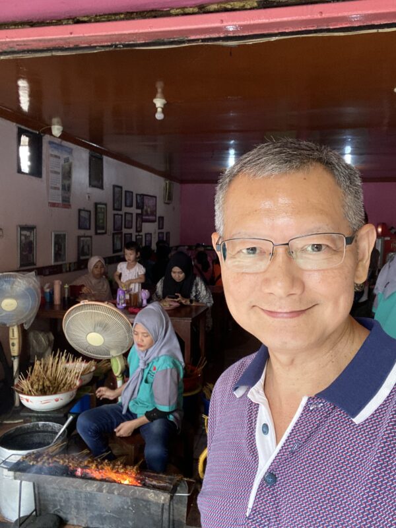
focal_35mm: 30
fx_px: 458
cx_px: 198
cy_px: 264
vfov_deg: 60.0
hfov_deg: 46.8
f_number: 2.2
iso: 100
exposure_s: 1/85
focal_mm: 2.71
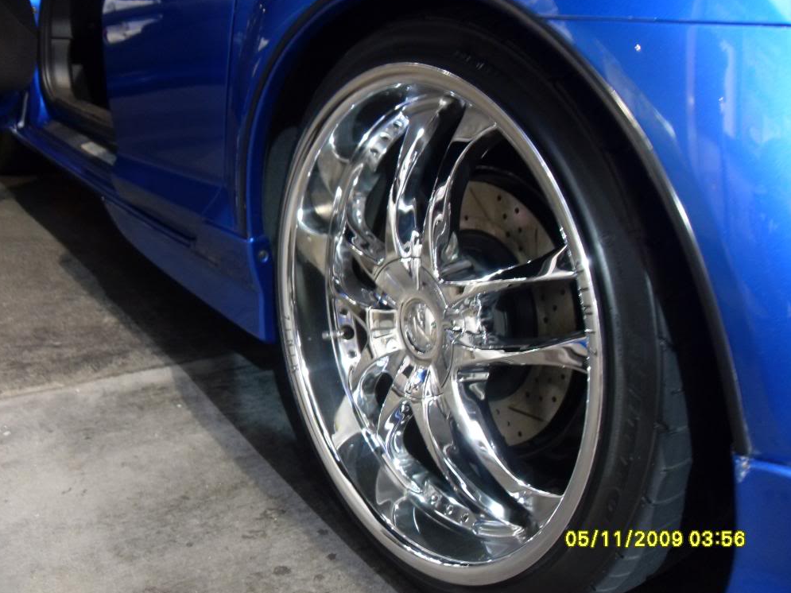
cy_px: 293
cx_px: 386
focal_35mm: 35
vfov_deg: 40.7
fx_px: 800
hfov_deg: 52.6
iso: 200
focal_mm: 6.3
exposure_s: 1/3
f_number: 2.8
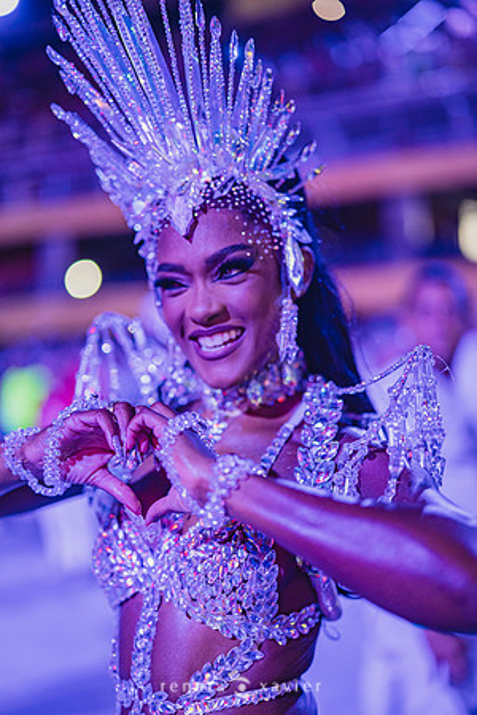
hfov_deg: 27.0
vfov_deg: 39.6
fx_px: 994
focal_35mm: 50
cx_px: 238
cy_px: 358
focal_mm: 50
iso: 1600
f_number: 1.2
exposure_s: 1/1000
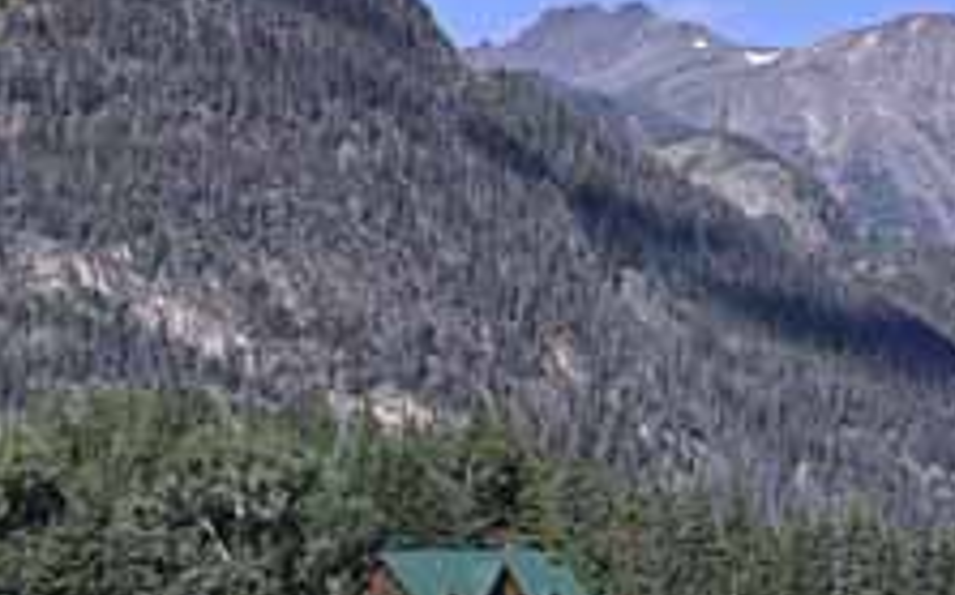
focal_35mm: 216
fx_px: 5618
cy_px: 229
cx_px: 1191
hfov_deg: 9.6
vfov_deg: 6.1
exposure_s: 1/640
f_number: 6.3
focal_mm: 59
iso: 64
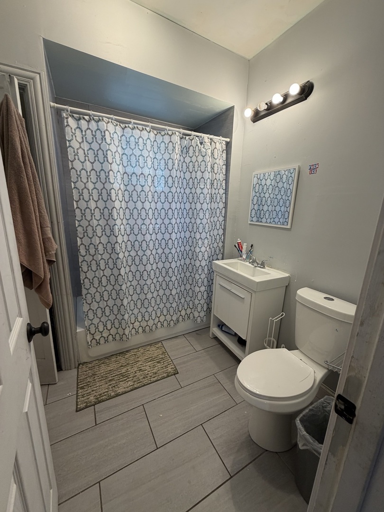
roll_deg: -2.1
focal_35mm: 14
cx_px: 192
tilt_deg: -12.0
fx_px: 207
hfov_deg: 85.7
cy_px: 256
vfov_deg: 102.1
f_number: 2.2
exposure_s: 1/120
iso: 125
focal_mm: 2.22
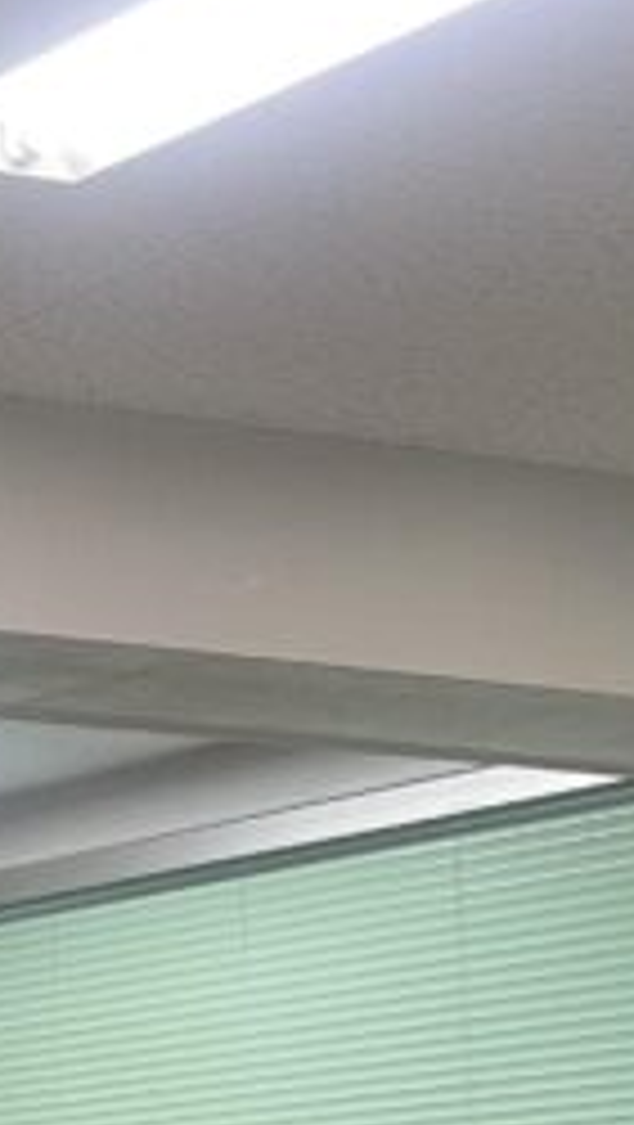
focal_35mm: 116
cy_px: 1098
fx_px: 3460
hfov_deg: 8.0
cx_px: -1614
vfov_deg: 18.0
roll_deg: -0.6
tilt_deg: +6.4
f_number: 1.6
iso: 100
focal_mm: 4.2
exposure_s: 1/60
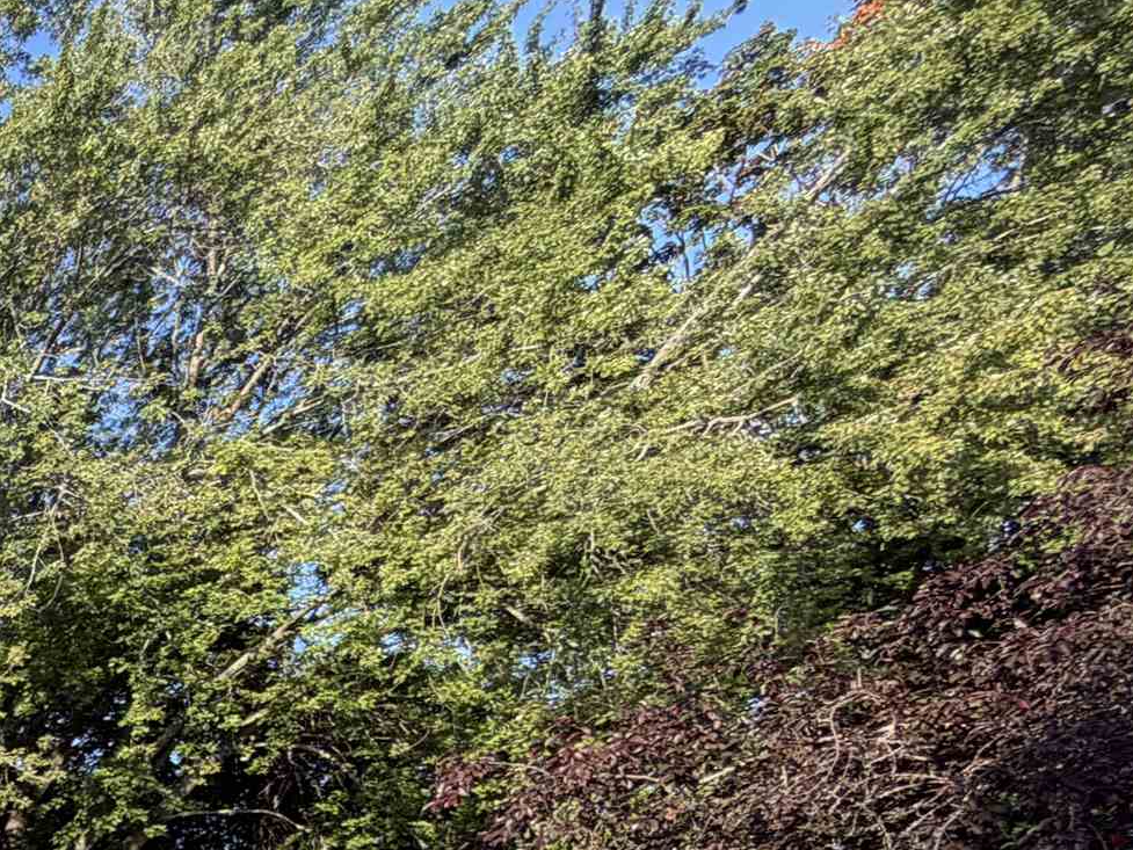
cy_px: 1221
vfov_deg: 25.8
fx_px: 1440
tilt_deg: -1.4
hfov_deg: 27.1
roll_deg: +1.7
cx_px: -632
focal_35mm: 44
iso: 40
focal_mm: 2.22
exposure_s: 1/535
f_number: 2.2
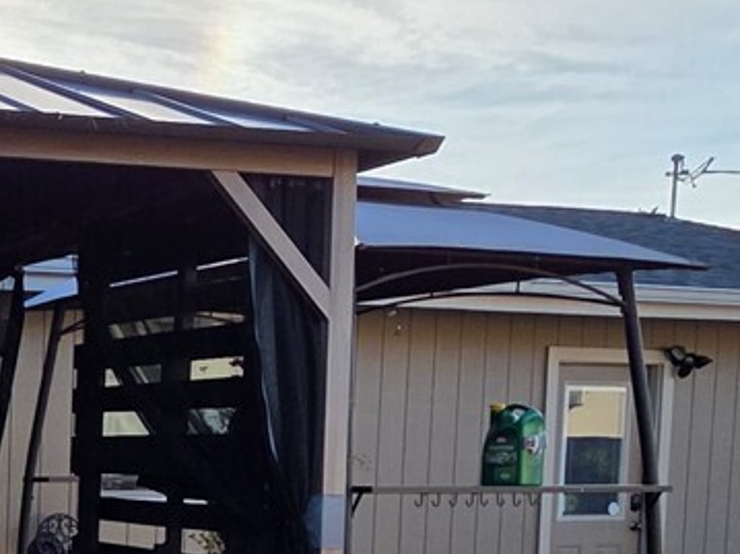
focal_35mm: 58
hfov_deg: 26.1
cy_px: 564
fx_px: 1239
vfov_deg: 24.0
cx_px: -315
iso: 40
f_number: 1.9
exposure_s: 1/968
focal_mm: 2.2
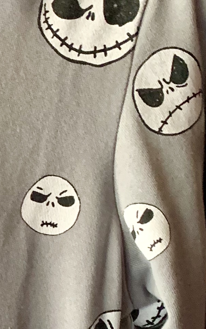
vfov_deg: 17.4
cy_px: 357
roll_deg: -2.8
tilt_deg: -15.1
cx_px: -213
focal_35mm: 116
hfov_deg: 10.4
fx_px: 1042
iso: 400
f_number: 1.8
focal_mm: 4.25
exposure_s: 1/60
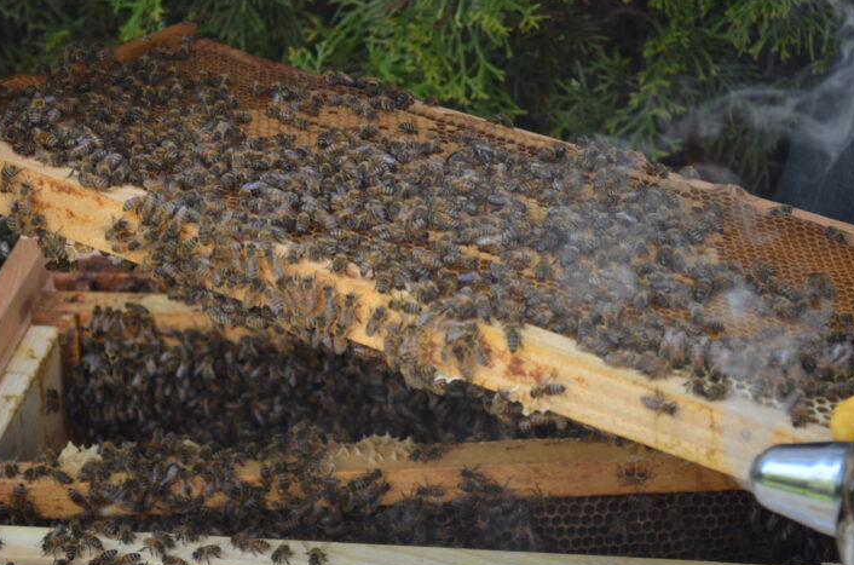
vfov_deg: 11.4
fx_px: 2833
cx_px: 491
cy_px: 253
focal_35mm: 120
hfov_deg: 17.1
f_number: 6.3
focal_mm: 55
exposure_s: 1/160
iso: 200
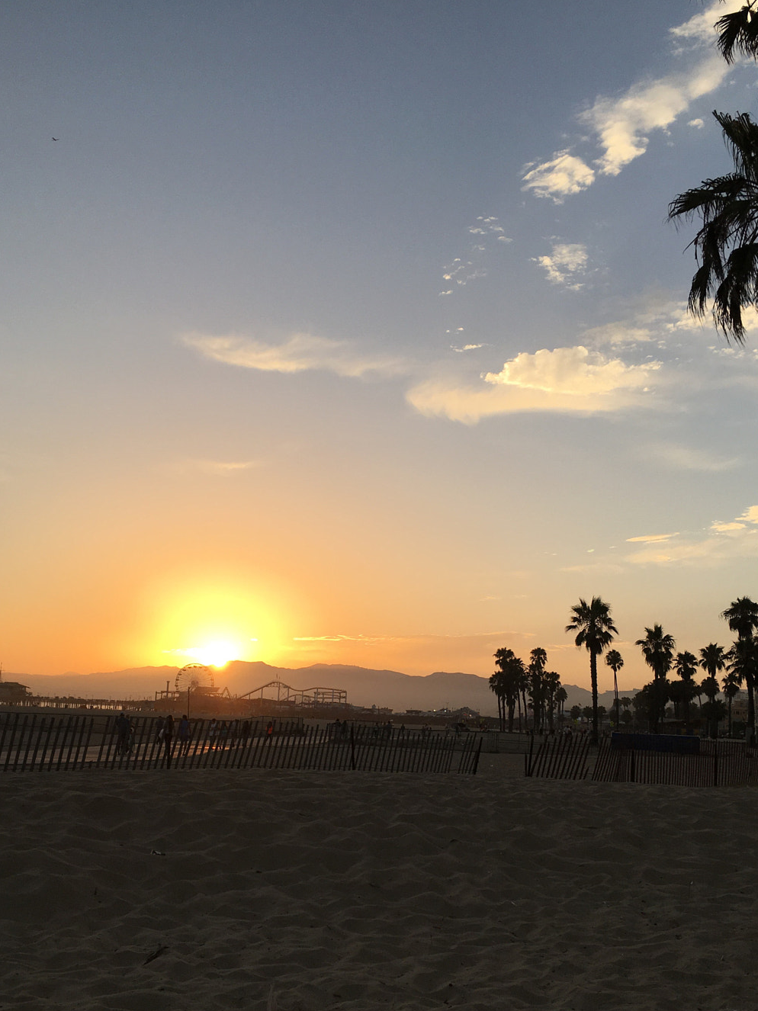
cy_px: 605
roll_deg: -2.4
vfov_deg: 52.3
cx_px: 406
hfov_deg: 40.7
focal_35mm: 35
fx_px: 1022
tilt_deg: +5.9
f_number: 2.2
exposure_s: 1/1083
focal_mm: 4.15
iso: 25
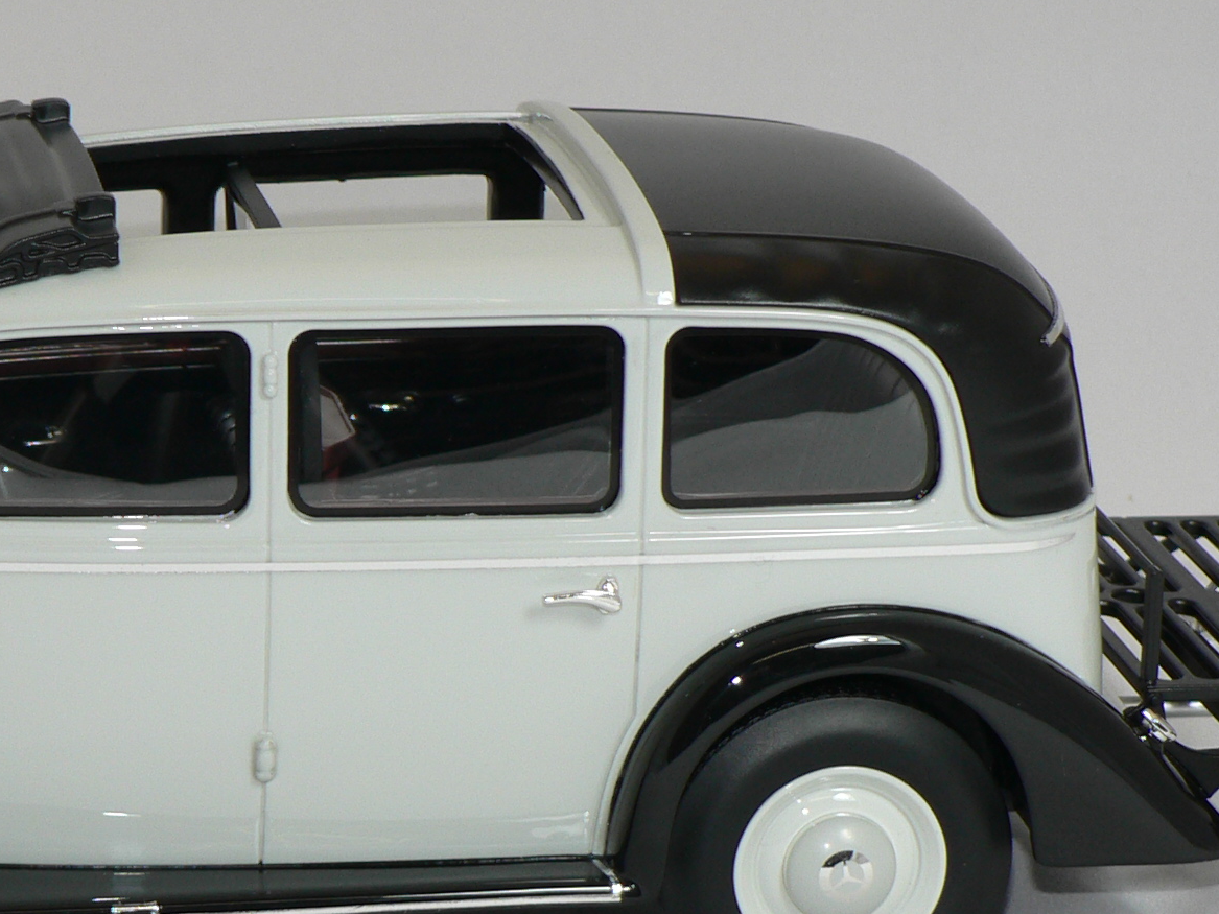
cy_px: 650
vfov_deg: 10.1
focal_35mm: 147
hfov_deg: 13.3
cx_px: 145
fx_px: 5176
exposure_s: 1/60
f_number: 3.2
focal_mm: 11.2
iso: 80
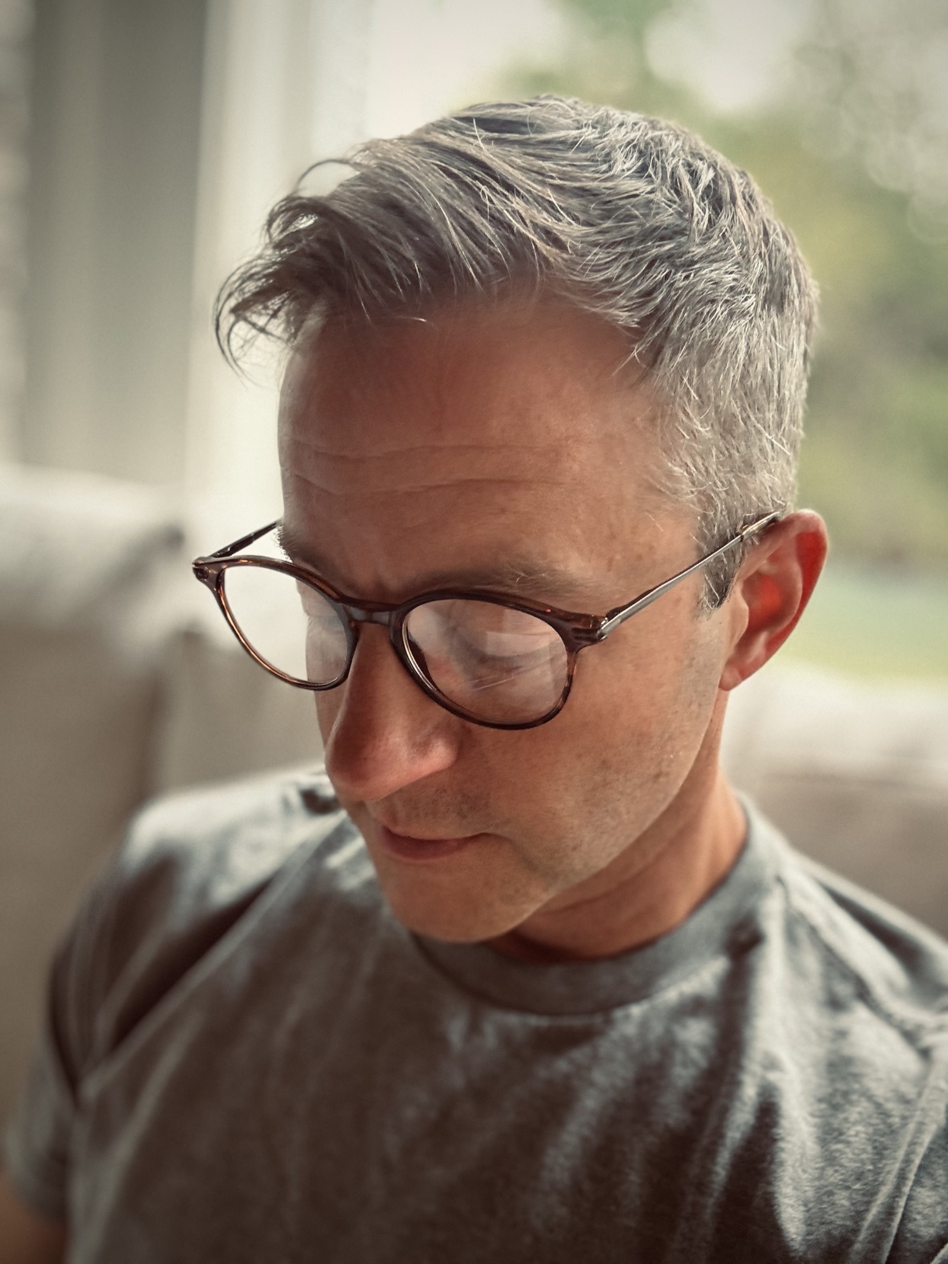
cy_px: 632
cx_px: 474
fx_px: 1095
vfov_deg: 60.0
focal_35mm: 30
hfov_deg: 46.8
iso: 250
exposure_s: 1/60
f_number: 1.9
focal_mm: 2.69
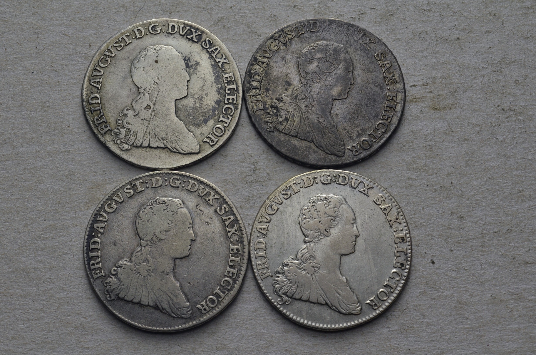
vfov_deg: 21.5
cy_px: 178
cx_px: 268
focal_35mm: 63
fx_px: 936
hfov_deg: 32.0
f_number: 14
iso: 400
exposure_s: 1/250
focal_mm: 42
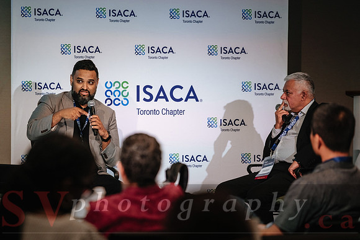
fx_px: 2364
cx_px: 161
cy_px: 109
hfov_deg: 8.7
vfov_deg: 5.8
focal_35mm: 236
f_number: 2.8
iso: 800
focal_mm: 140
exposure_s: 1/80
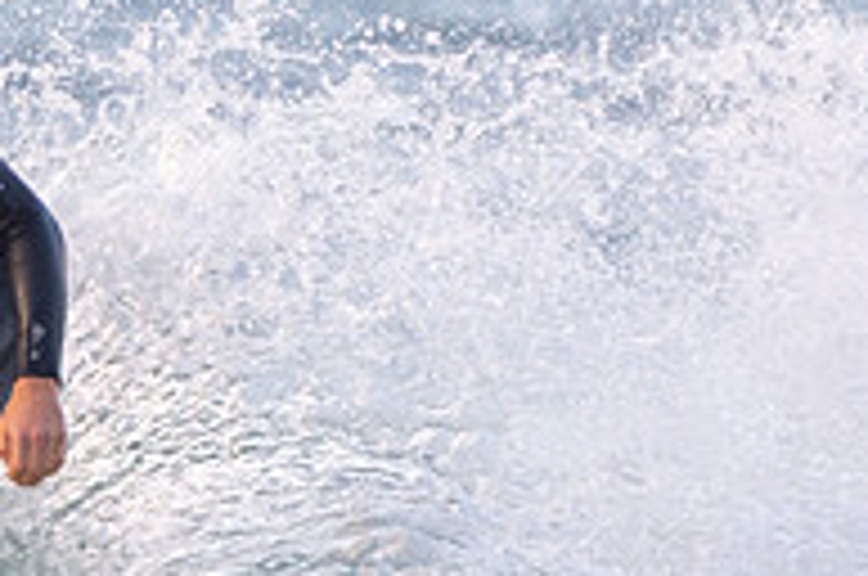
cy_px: 736
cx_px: 117
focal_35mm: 2259
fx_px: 54376
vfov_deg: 0.6
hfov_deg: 0.9
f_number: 5.6
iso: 800
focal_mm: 500
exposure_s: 1/500
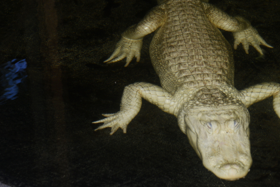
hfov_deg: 11.5
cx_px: 218
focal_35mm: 178
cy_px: 40
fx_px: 1385
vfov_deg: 7.7
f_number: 5.3
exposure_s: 1/250
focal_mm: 100
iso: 400
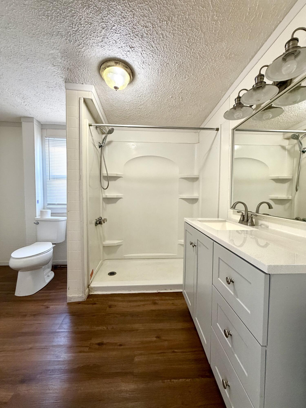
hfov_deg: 85.7
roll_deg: -0.8
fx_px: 165
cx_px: 153
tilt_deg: -2.9
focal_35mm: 14
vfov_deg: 102.1
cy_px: 204
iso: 500
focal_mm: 2.22
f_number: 2.2
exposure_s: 1/60
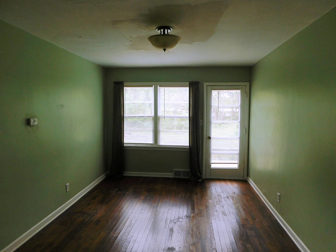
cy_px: 126
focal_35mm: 23
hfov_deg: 73.9
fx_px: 223
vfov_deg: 58.9
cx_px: 168
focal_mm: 4
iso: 125
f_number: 3
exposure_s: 1/100
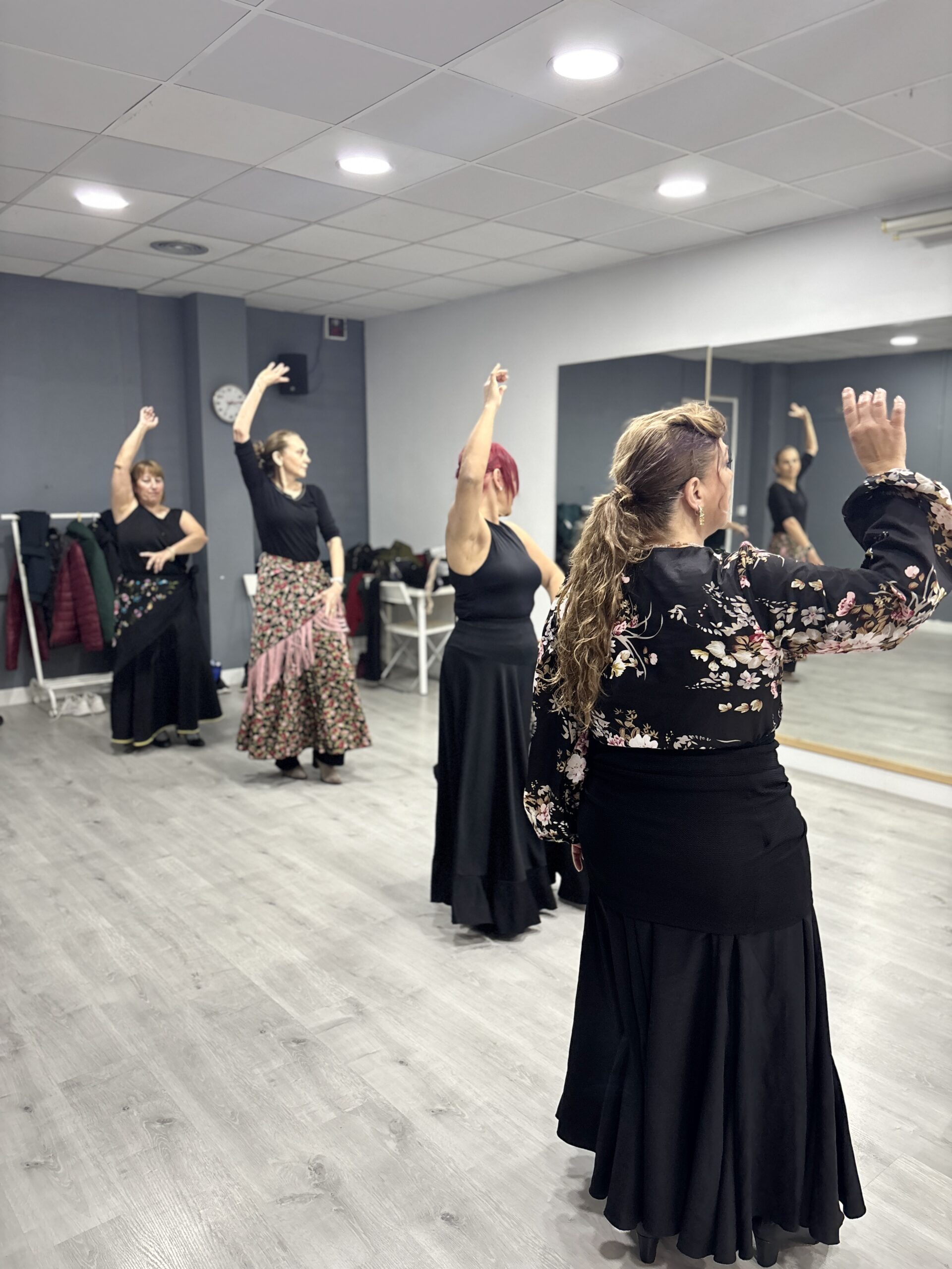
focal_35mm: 26
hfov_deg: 53.1
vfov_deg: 67.3
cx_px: 476
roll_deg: -1.3
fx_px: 953
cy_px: 634
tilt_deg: -8.9
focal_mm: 5.96
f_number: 1.6
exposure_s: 1/50
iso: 200
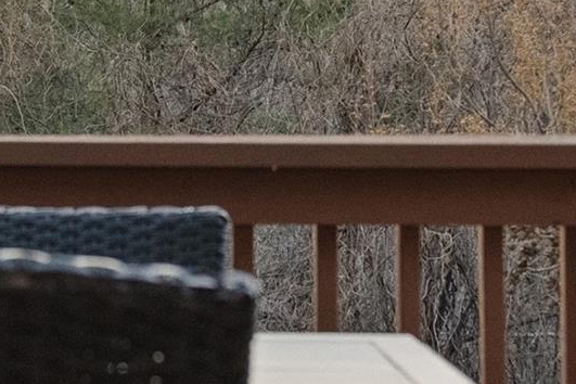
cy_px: 76
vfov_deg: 7.1
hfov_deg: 10.6
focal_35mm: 193
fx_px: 3088
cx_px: 163
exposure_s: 1/640
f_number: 5.6
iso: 12800
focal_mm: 50
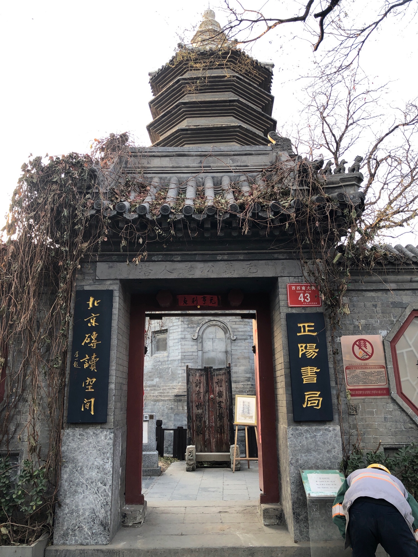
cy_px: 278
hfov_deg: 49.7
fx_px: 451
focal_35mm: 28
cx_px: 209
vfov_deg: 63.4
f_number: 1.8
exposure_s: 1/120
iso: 32
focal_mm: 4
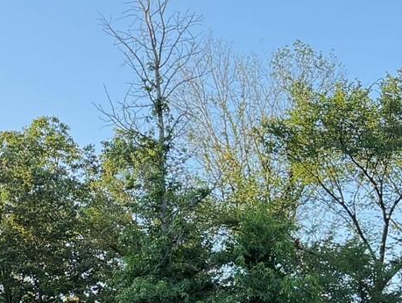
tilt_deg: +10.7
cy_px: 249
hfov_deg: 16.6
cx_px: -214
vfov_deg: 13.8
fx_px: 1244
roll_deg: -0.4
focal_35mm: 107
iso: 100
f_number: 1.78
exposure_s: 1/535
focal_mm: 6.76
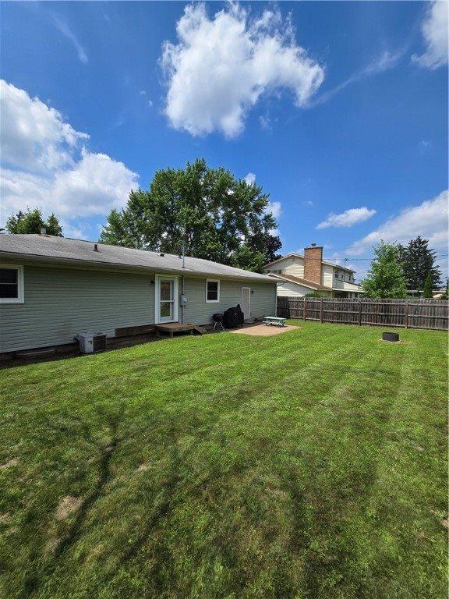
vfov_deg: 106.2
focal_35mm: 13
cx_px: 224
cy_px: 300
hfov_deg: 89.9
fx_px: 225
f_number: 2.2
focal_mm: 2.2
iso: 50
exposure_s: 1/3436
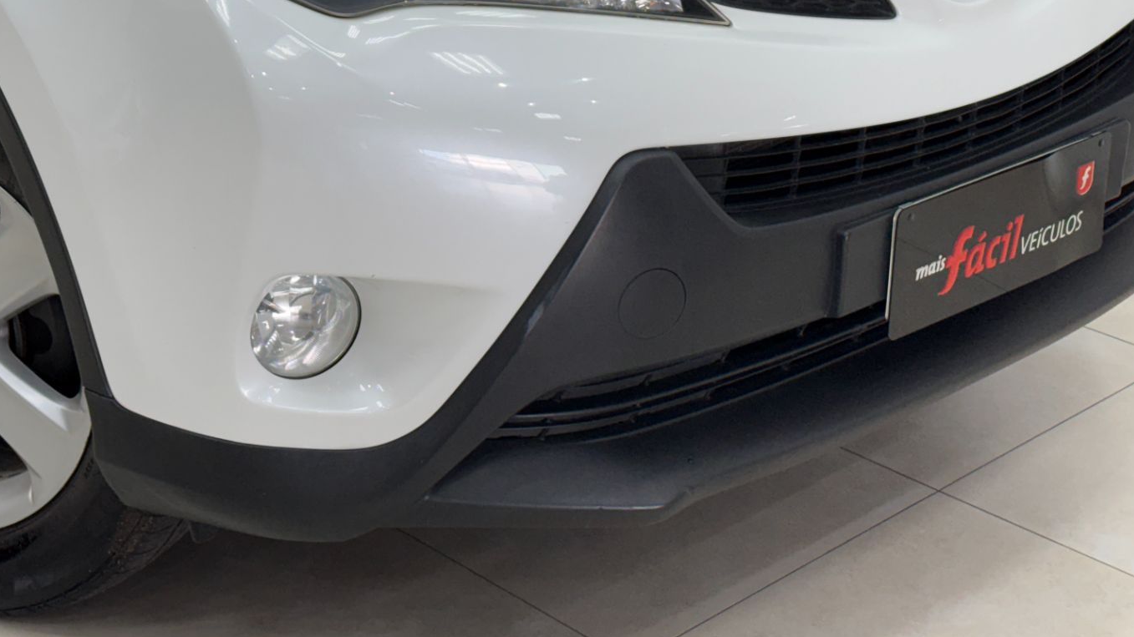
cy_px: 38
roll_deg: -0.9
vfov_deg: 16.1
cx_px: 436
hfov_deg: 28.5
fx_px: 2225
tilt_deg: -17.2
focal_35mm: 74
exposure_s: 1/120
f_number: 1.78
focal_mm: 6.76
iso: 160
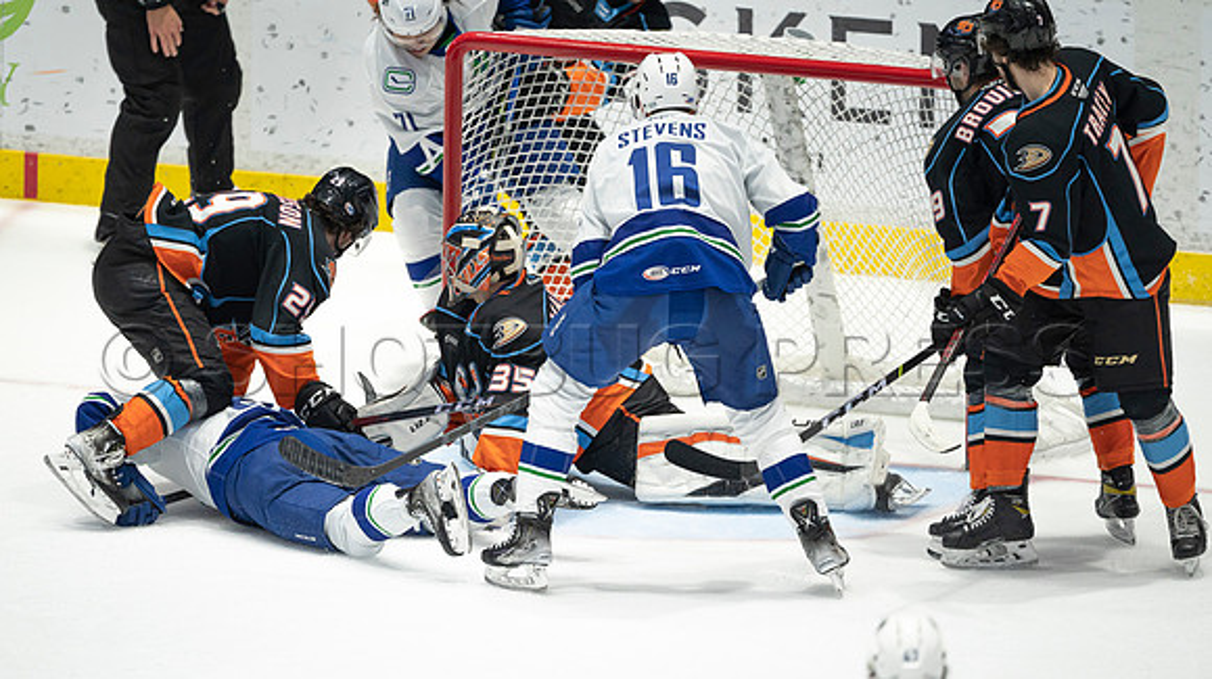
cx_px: 573
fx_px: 21634
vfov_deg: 1.8
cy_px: 417
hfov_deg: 3.2
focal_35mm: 674
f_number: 4
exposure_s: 1/640
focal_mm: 600
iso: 1600
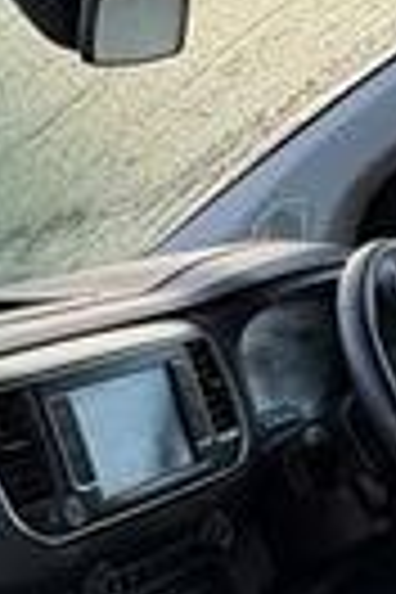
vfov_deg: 20.5
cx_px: 356
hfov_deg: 13.7
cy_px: 396
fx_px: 1633
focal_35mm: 99
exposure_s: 1/134
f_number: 2.2
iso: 50
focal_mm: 2.22
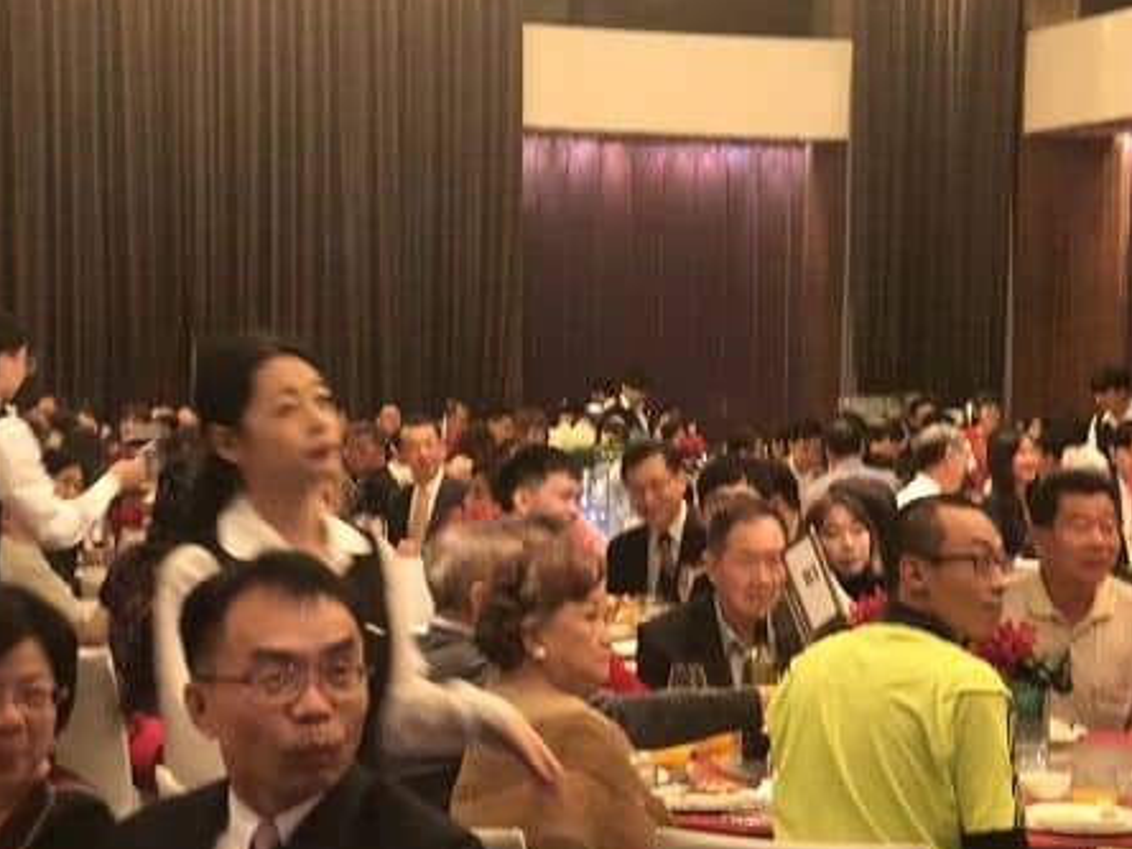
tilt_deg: -1.9
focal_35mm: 75
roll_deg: -0.4
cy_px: 561
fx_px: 2453
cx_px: 665
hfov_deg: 26.0
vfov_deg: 19.6
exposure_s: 1/40
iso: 500
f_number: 2.4
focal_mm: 6
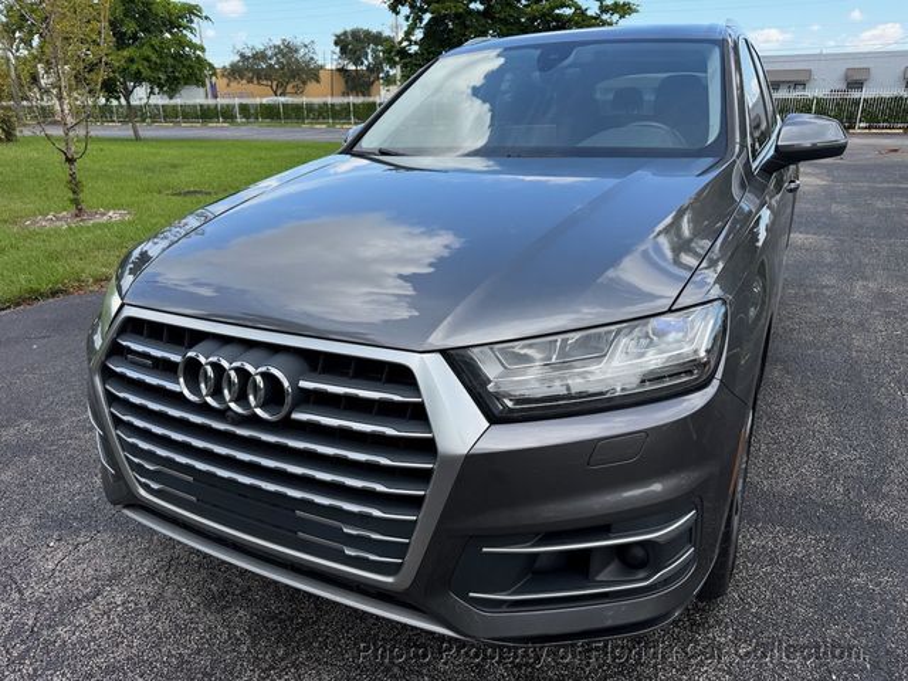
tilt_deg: -18.8
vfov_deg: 56.8
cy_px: 340
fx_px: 630
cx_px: 454
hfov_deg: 71.6
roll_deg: +1.1
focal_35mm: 24
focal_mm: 6.76
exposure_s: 1/1292
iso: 80
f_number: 1.78
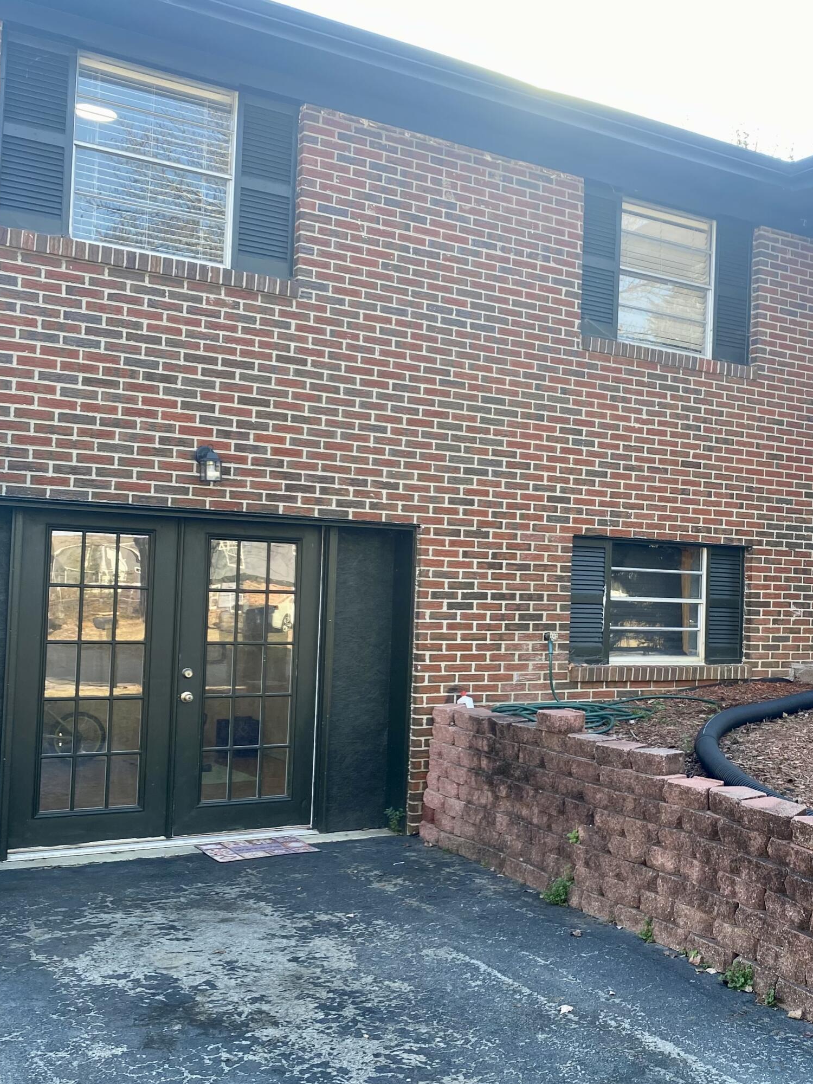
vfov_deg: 47.9
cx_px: 649
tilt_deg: +3.0
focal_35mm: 39
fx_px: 1221
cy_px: 557
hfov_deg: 35.6
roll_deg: -1.7
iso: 32
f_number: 1.8
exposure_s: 1/146
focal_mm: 4.25
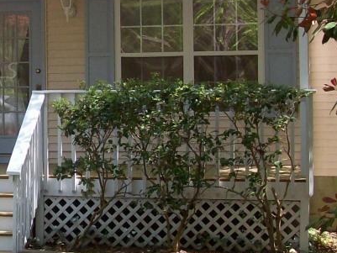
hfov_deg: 16.4
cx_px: -68
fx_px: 1120
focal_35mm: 115
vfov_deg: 12.9
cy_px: 71
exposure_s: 1/233
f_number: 3
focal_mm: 7.6
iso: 80
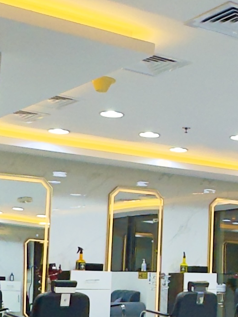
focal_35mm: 81
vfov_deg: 24.1
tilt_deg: +8.6
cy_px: 174
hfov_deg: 17.0
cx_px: 321
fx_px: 742
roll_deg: -0.7
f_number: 2.2
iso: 64
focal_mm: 2.22
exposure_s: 1/100
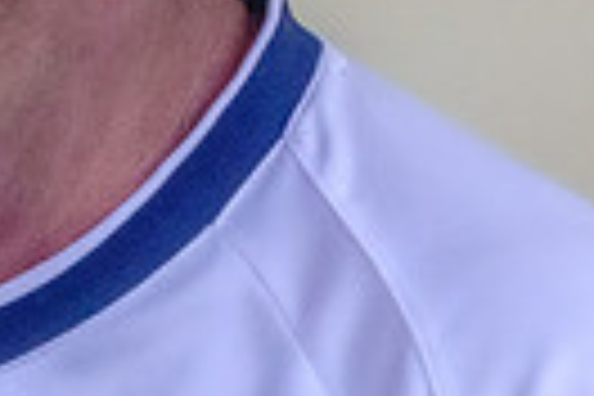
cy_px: 331
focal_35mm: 1154
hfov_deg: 1.8
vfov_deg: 1.2
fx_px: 19040
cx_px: -708
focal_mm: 87.11
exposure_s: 1/100
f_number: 5
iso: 1250
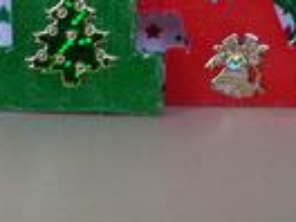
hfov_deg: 11.7
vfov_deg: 9.0
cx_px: -83
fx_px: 1402
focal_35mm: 164
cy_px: 2
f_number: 3.8
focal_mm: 7.9
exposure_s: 1/15
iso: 400
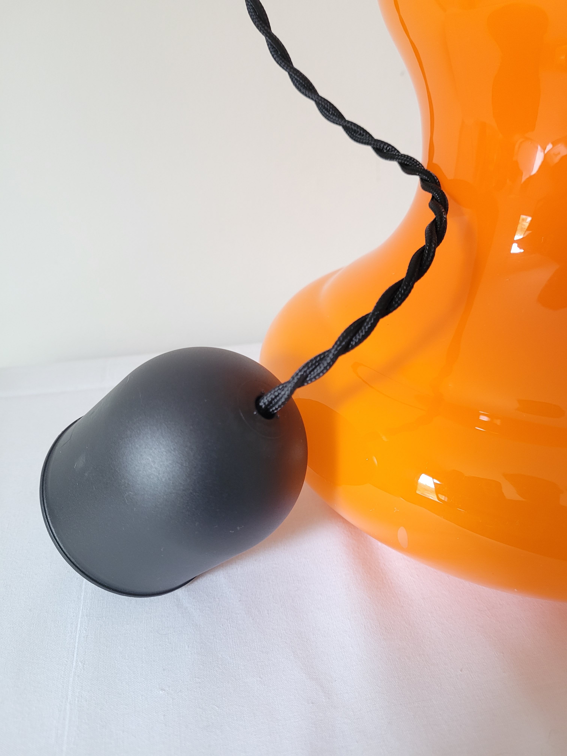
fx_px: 568
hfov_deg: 53.1
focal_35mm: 26
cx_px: 284
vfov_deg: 67.3
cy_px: 378
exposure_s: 1/50
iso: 320
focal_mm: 5.4
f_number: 1.8
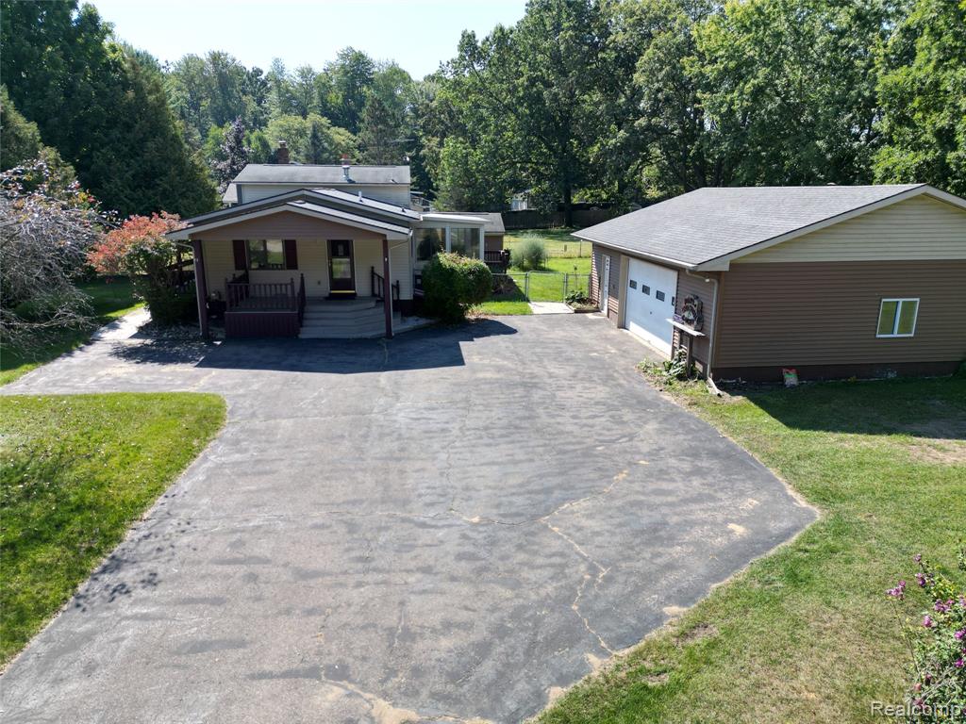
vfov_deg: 56.8
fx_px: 670
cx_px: 483
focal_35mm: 24
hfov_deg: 71.6
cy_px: 362
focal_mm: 6.72
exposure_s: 1/50
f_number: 1.7
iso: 100
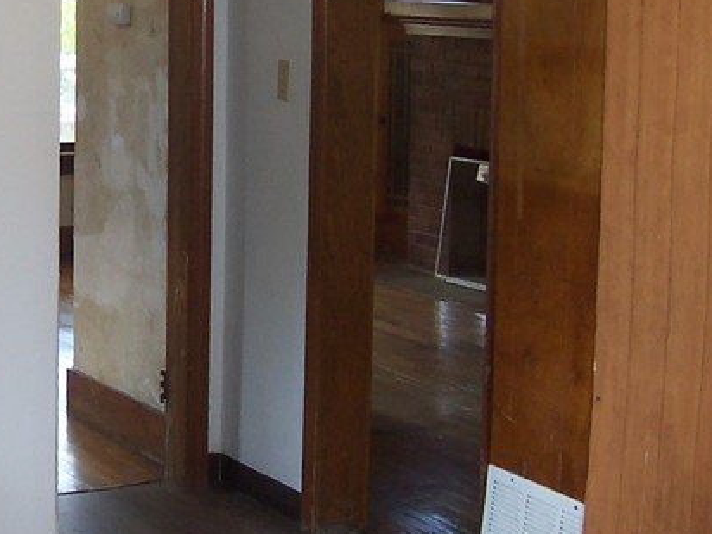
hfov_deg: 20.7
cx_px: 33
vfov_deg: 16.0
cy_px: 169
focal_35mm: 92
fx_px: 1892
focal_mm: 5.6
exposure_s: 1/60
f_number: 2.8
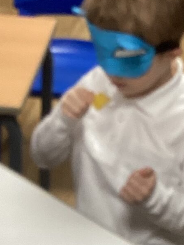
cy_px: 270
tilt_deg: -32.4
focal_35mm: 133
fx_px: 942
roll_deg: -3.2
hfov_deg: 11.1
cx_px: 64
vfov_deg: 14.5
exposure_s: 1/50
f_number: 2.4
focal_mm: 3.3
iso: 100
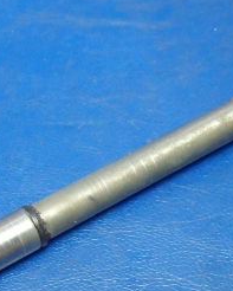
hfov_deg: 20.4
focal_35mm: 71
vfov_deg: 25.9
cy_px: 259
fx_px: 612
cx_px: -35
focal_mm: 5
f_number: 3.9
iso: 800
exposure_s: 1/40
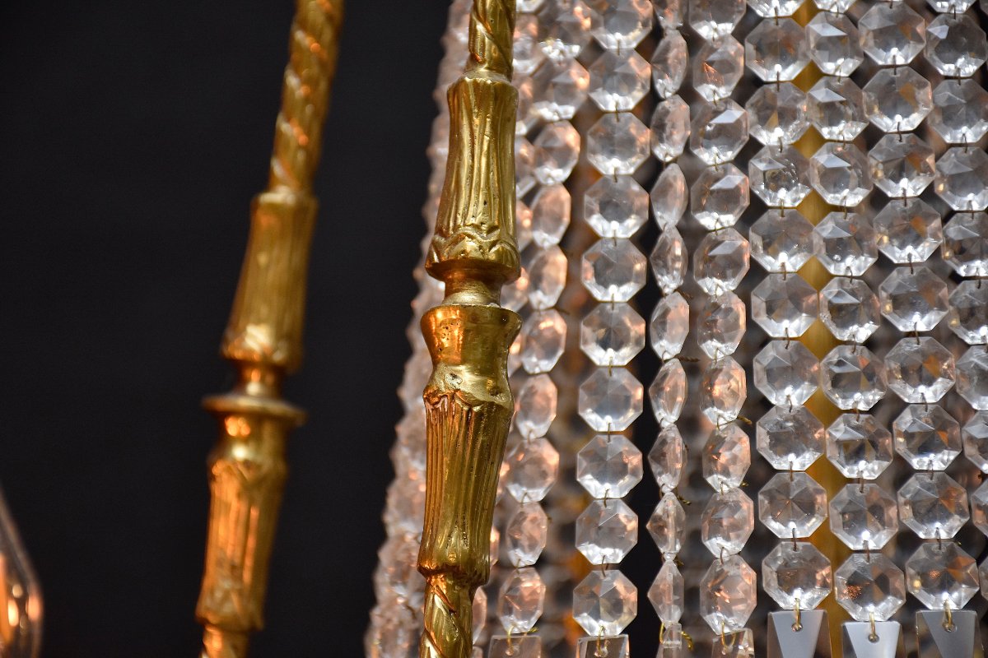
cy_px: 329
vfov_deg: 10.2
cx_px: 494
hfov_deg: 15.2
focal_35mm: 135
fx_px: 3705
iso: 640
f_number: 5.3
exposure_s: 1/160
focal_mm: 90
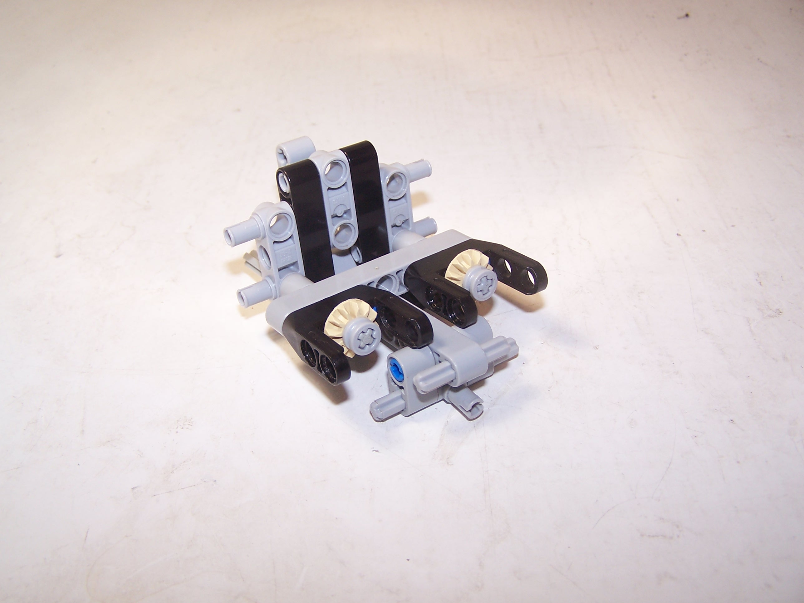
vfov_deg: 37.7
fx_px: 883
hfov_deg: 49.0
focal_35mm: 38
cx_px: 402
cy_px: 302
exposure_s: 1/90
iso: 80
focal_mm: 6.3
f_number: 2.8
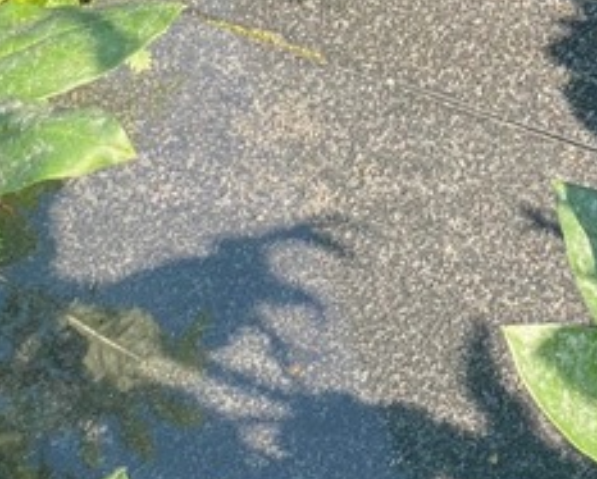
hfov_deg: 10.7
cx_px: 858
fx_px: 3078
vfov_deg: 8.7
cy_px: -246
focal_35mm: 174
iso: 20
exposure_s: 1/245
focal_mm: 6
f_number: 2
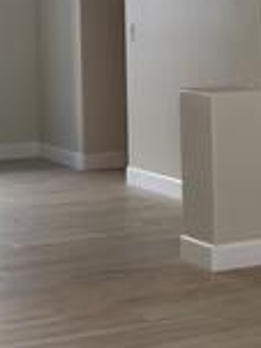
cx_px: 236
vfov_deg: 15.8
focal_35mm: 123
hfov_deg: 11.9
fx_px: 1238
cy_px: 23
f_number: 2.2
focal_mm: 4.15
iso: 40
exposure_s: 1/120
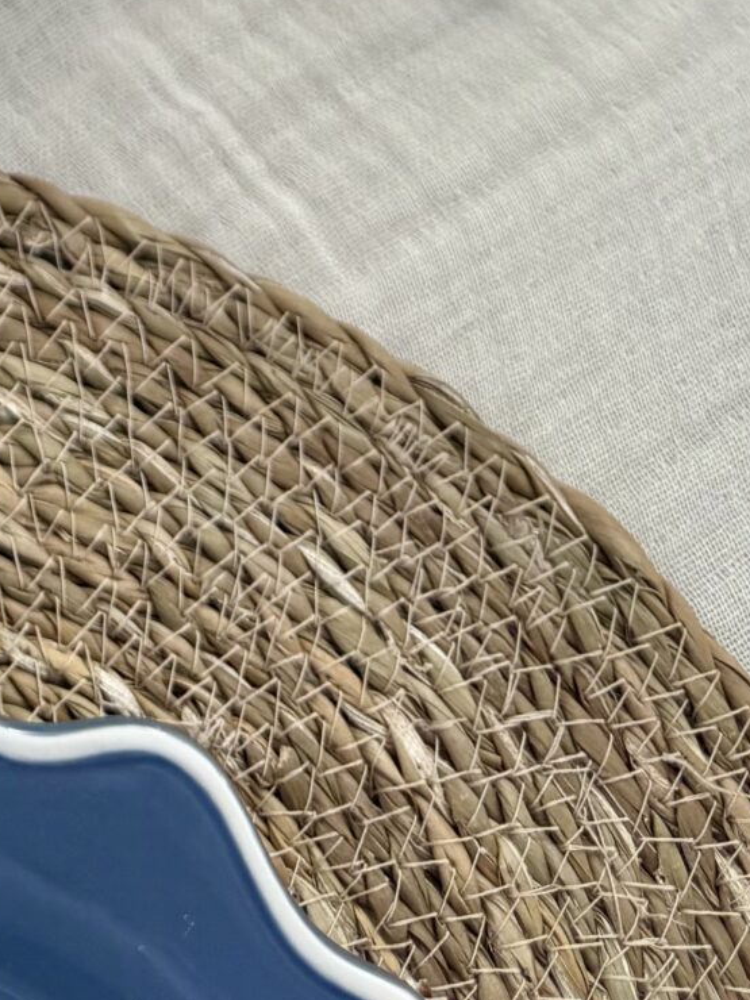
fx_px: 2398
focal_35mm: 83
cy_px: -592
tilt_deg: -57.6
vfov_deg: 19.7
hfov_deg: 16.5
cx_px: -301
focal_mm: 6.76
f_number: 1.78
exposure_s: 1/3802
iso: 80
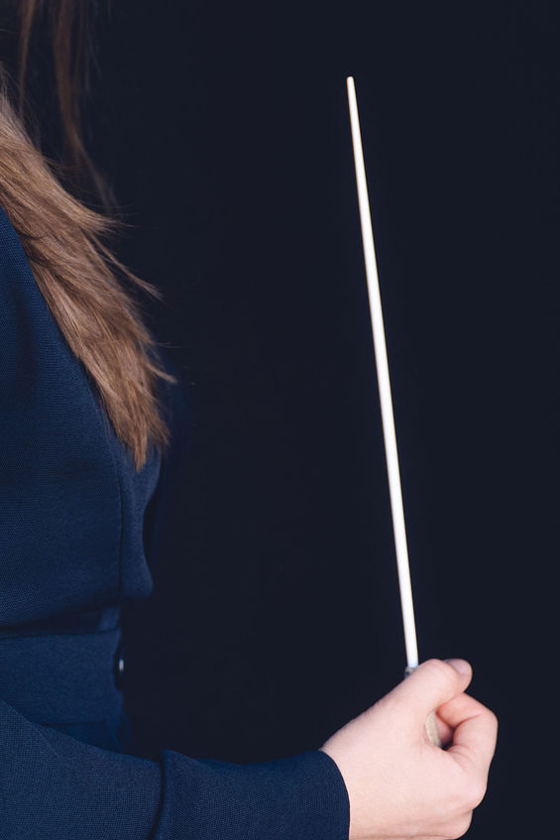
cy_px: 222
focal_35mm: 107
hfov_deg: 12.7
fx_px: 2495
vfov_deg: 19.0
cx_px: 63
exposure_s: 1/160
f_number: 2.8
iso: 640
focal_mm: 59
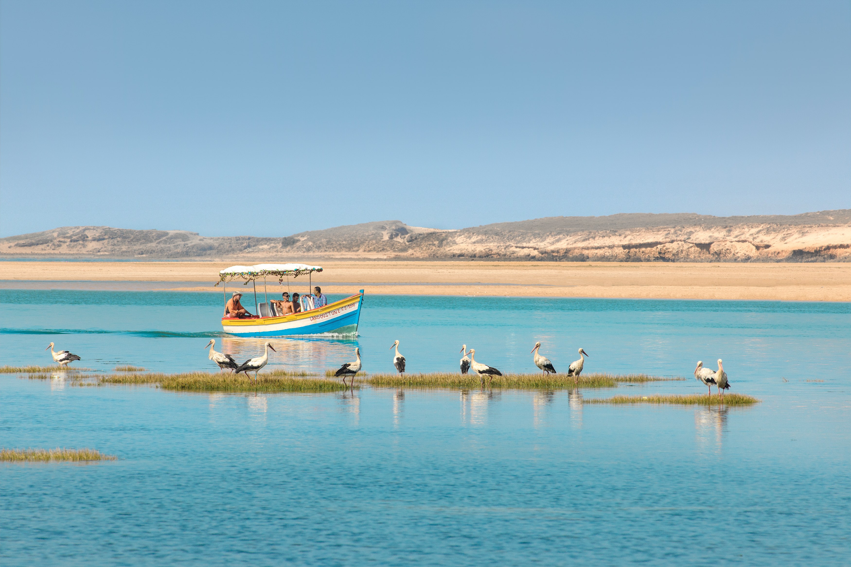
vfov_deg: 4.9
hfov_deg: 7.4
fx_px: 6618
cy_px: 284
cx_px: 426
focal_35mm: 280
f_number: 11
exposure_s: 1/350
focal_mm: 280
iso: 200
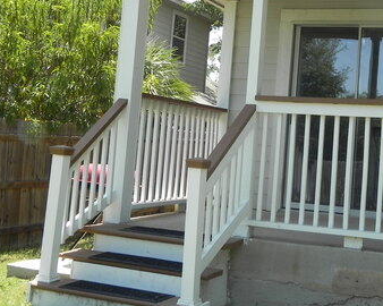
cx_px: 286
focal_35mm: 61
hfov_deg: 30.5
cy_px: 108
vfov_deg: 24.9
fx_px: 691
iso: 160
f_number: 5.6
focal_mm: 5.9
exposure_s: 1/206
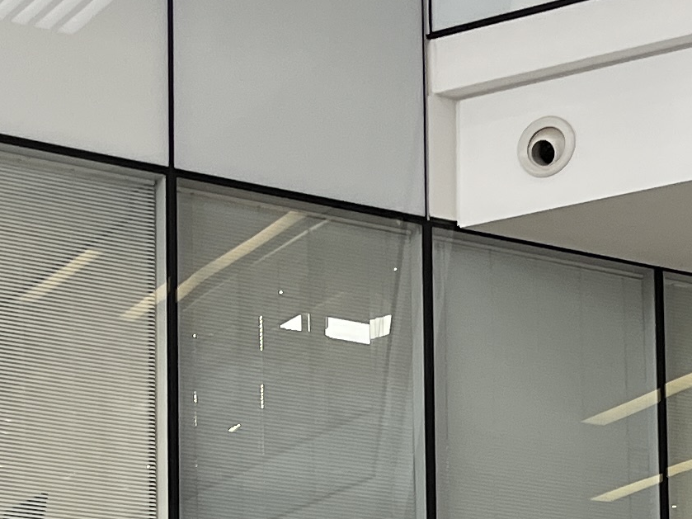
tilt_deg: +6.3
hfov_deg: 15.7
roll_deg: +1.7
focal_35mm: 125
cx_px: 224
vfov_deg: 11.3
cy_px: 814
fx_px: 2498
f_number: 1.6
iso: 125
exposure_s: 1/112
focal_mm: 5.1
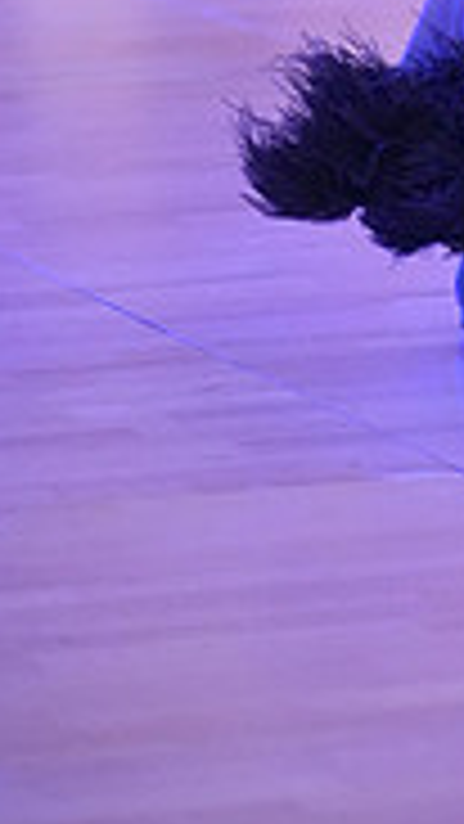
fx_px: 6624
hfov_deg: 4.0
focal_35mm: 303
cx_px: 606
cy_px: -423
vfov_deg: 7.0
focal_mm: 91
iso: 6400
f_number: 2
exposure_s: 1/500
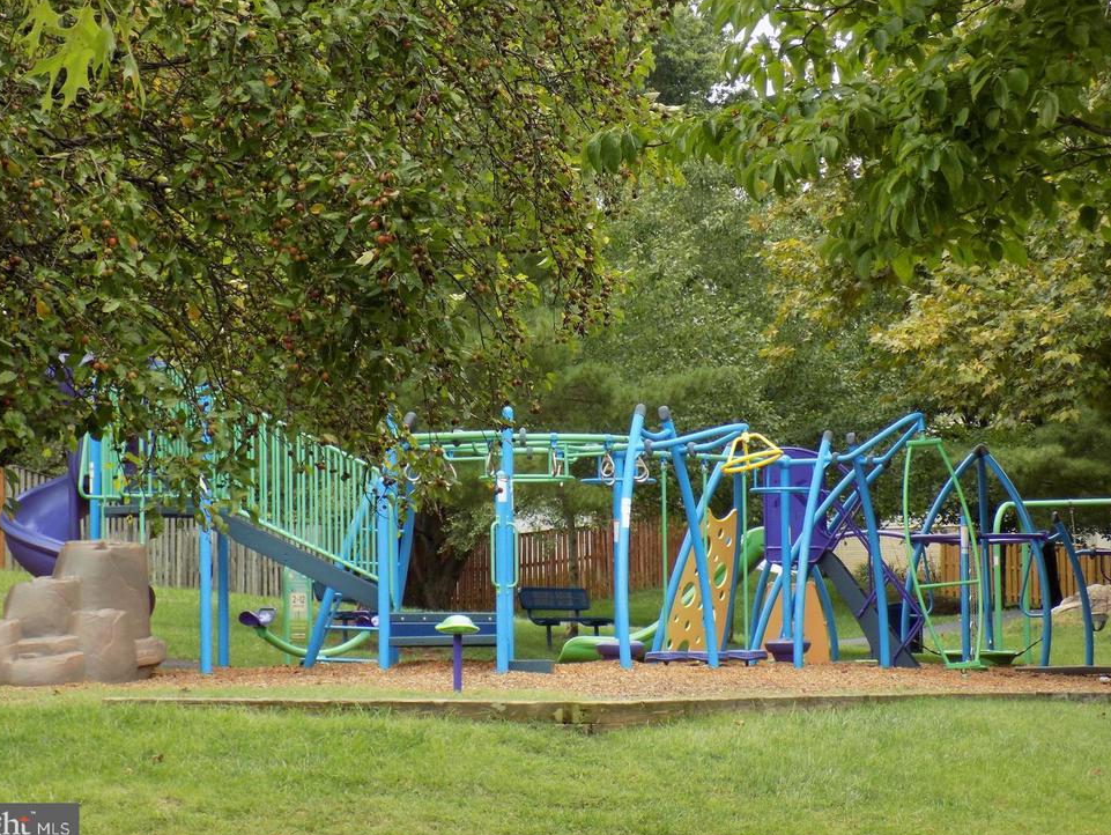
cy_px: 405
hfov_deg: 17.3
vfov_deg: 13.0
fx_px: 3661
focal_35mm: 114
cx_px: 527
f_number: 4.7
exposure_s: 1/80
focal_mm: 19.1
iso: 80
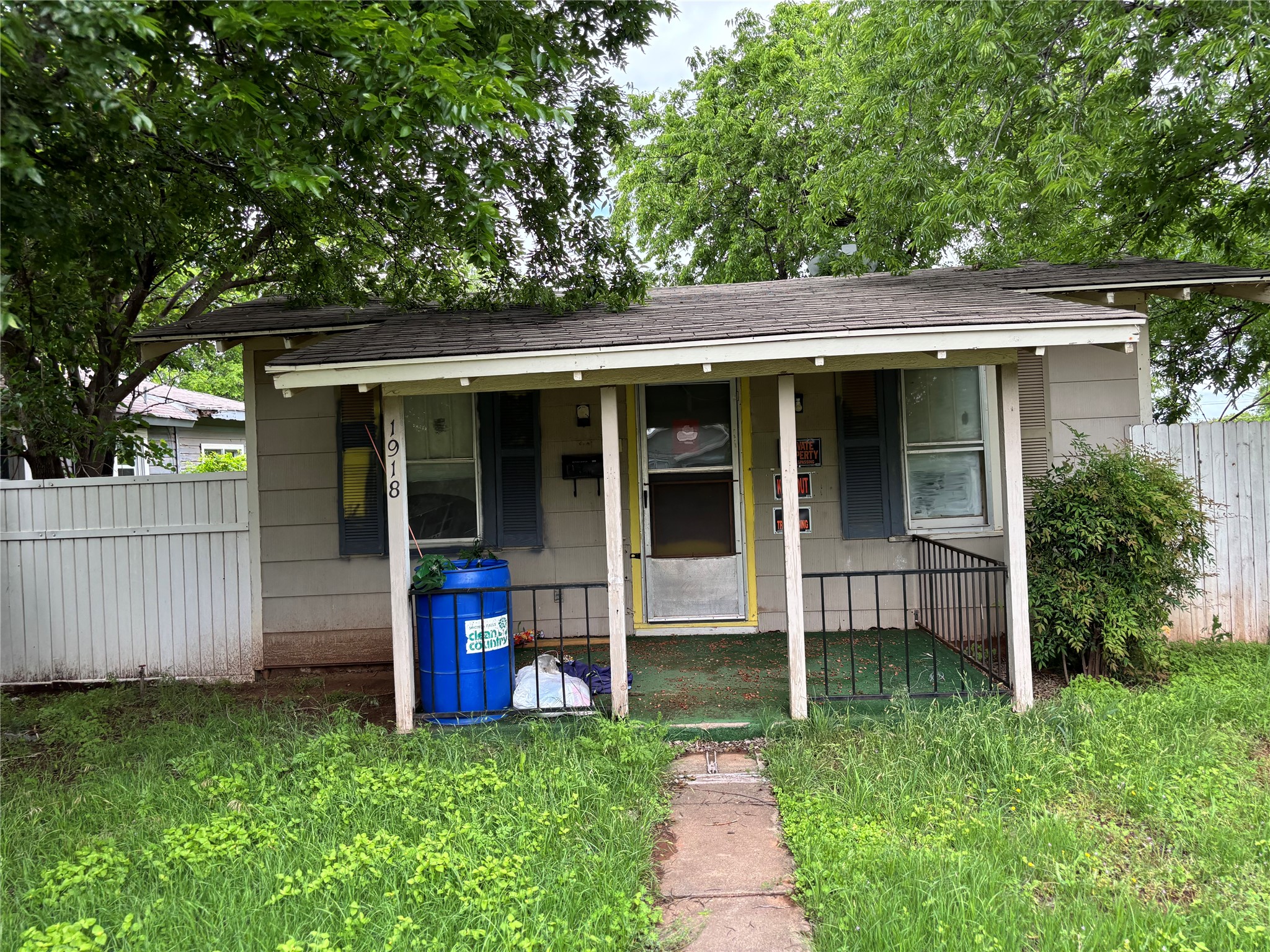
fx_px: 954
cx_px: 635
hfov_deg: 67.3
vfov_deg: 53.1
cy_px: 476
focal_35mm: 26
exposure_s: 1/493
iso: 50
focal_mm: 5.96
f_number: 1.6
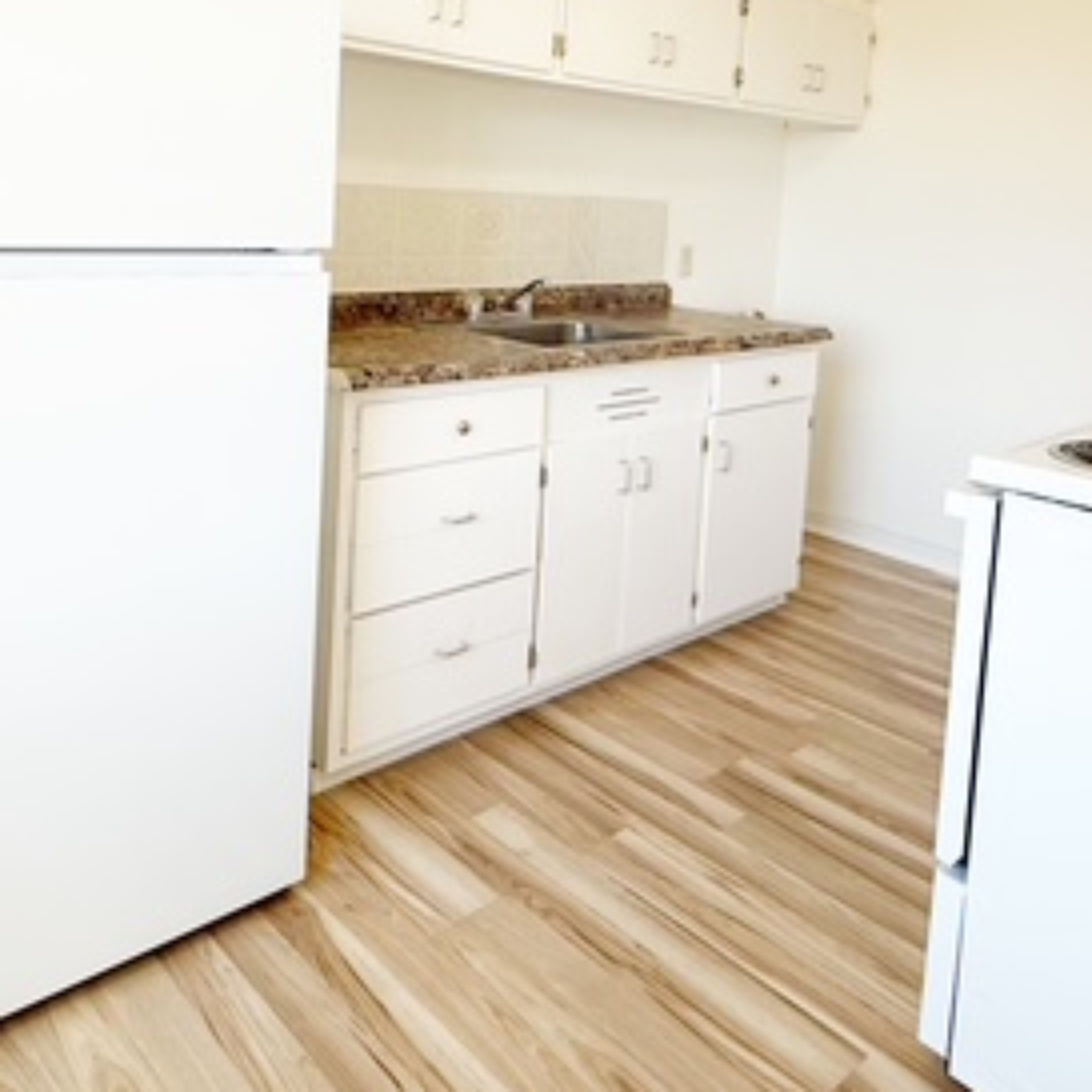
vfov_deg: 53.0
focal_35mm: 29
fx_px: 1035
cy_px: 268
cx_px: 408
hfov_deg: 55.0
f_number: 2.2
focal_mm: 2.22
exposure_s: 1/99
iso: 50
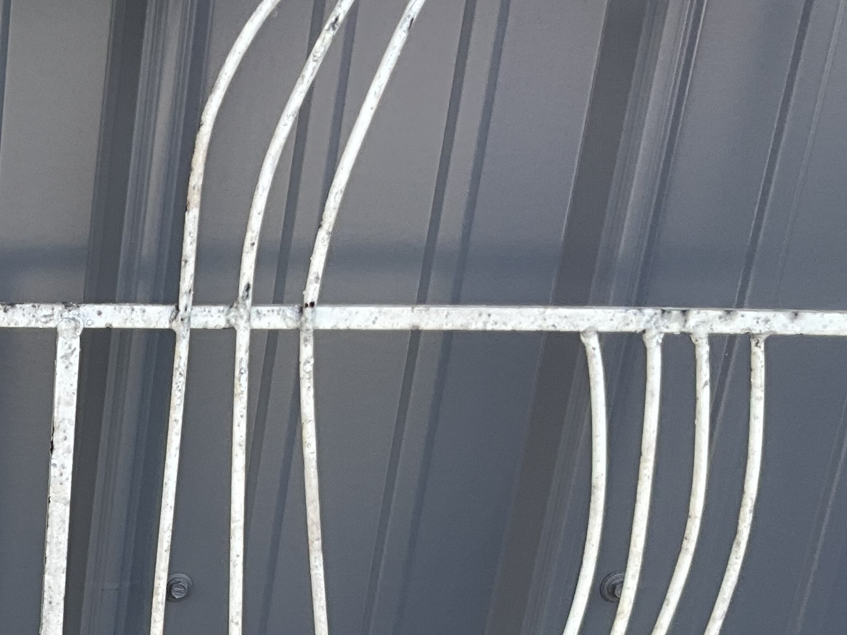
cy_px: 765
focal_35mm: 78
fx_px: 1908
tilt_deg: -24.7
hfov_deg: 22.9
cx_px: -185
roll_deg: -1.8
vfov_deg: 17.9
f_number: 1.8
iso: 16
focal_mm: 3
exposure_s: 1/122
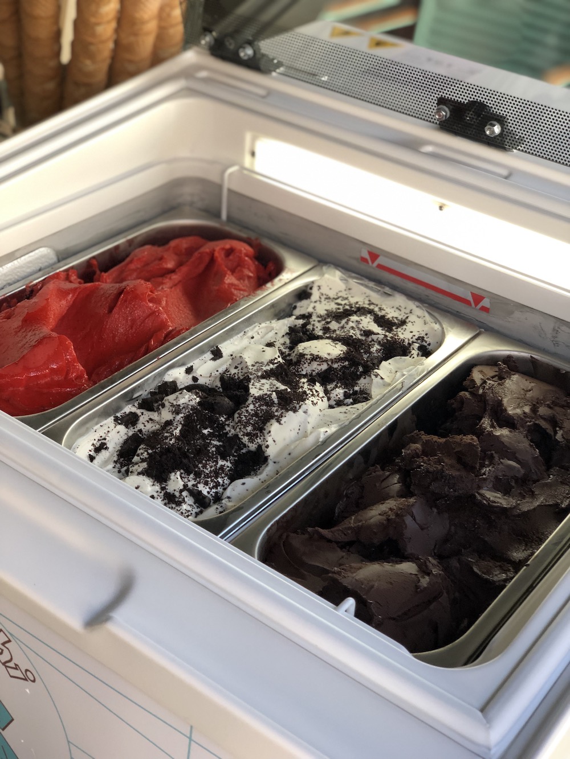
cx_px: 285
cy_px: 380
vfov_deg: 36.8
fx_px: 1141
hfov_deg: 28.0
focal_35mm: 52
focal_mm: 6
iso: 64
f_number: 2.4
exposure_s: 1/60
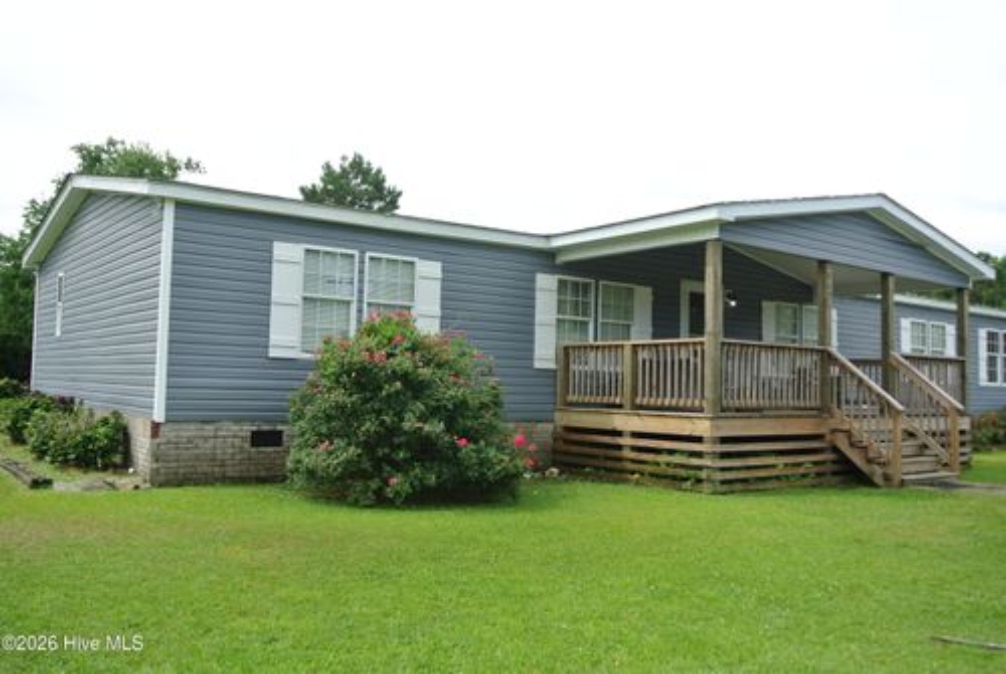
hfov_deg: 60.2
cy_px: 337
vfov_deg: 42.5
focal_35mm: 31
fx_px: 868
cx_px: 503
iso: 100
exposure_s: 1/500
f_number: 4.5
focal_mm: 11.8
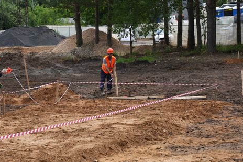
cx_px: 103
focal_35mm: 104
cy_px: 78
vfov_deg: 13.2
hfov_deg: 19.6
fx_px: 702
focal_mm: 69
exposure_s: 1/125
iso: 125
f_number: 10
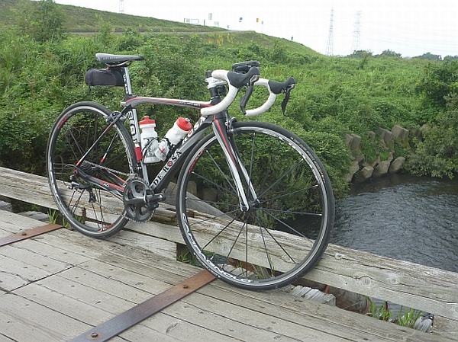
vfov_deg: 48.2
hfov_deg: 61.7
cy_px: 171
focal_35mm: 29
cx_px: 229
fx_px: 383
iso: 80
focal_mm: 4.9
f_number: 3.3
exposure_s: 1/250
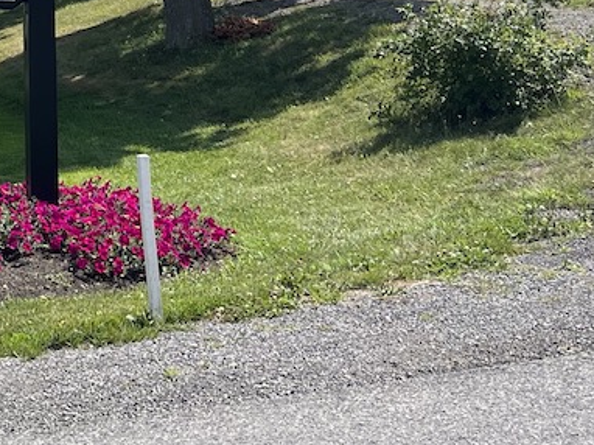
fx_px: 1578
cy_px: -281
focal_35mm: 92
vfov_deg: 14.6
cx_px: -106
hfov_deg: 20.1
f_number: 1.6
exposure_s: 1/4016
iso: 50
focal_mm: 5.1
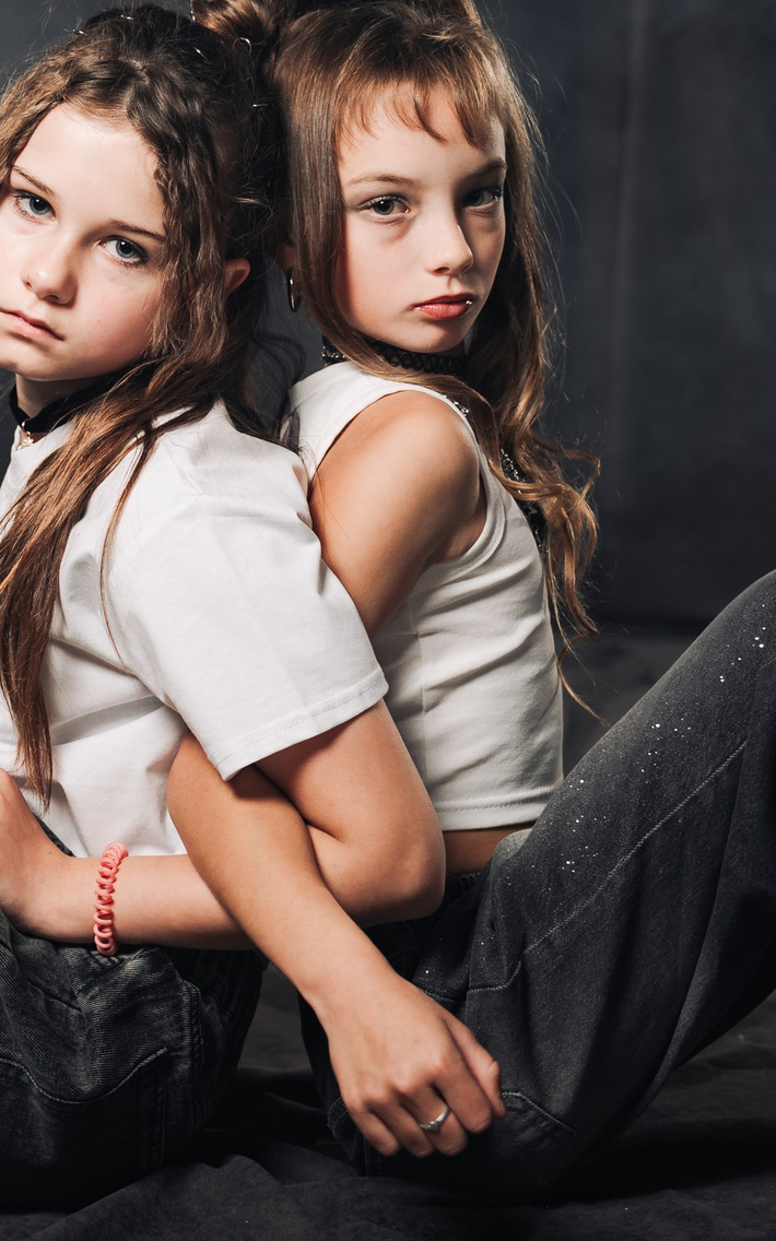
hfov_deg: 15.3
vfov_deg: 24.3
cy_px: 549
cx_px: 184
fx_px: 2876
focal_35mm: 85
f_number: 2.8
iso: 250
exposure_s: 1/160
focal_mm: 37
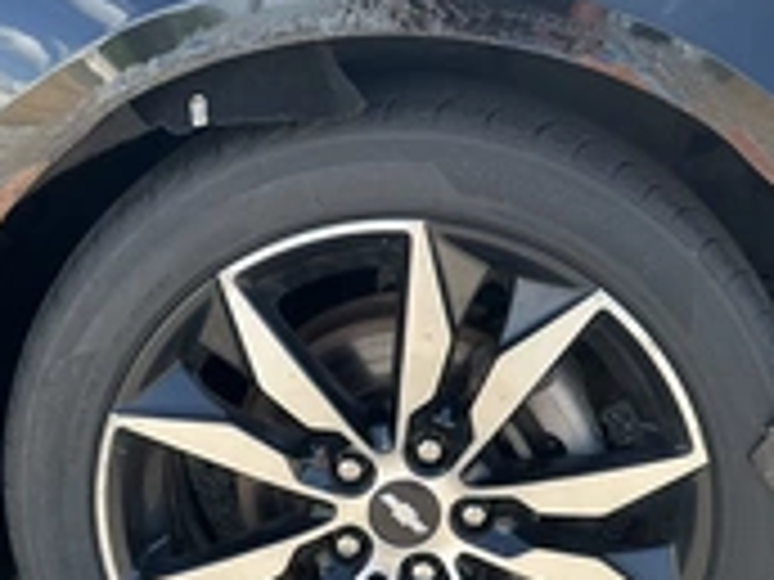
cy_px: 477
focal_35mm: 65
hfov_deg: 29.8
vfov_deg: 22.2
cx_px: 428
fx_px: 1453
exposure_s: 1/264
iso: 25
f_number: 1.8
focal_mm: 3
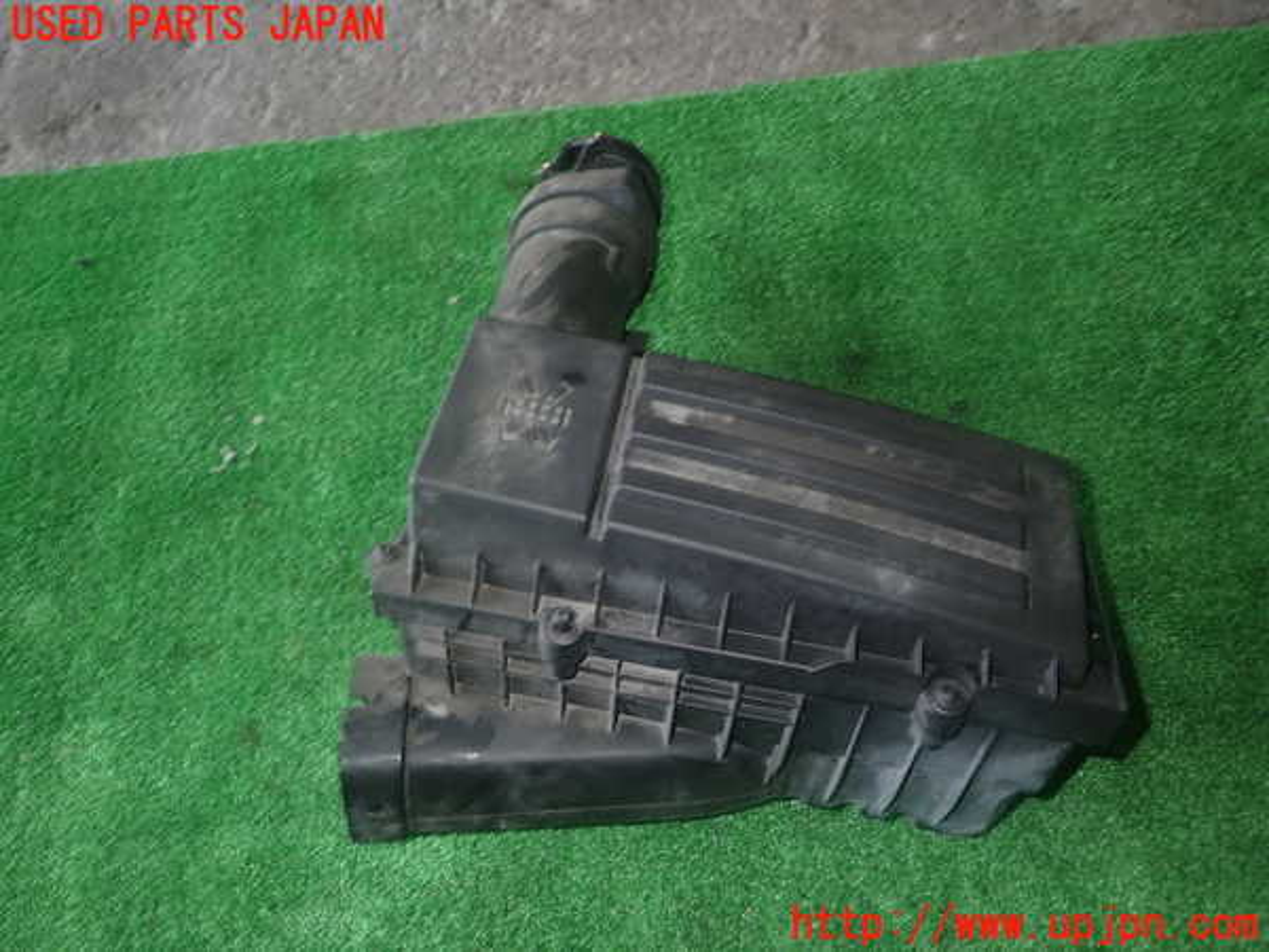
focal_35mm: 25
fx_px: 916
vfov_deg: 54.9
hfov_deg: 69.4
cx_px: 634
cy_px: 476
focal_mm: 4.5
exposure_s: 1/30
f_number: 5.6
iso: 160
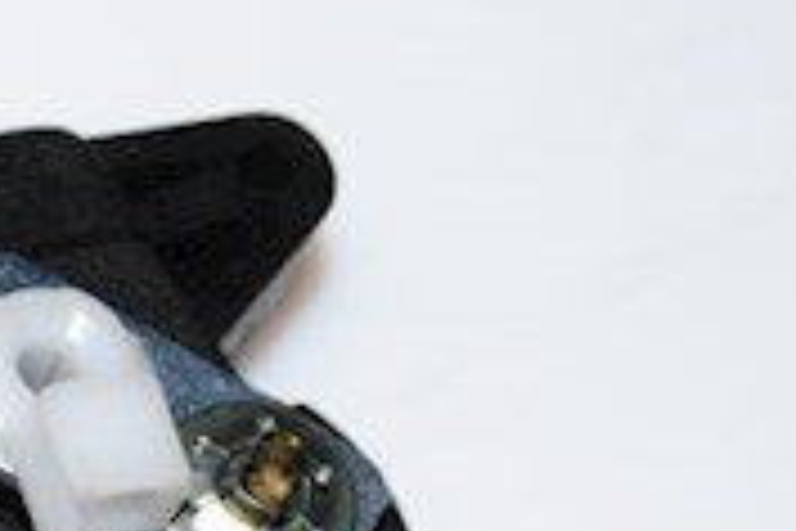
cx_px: -324
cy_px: 950
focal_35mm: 261
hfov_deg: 7.8
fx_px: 5771
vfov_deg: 5.2
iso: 400
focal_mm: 48
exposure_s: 1/125
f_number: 16
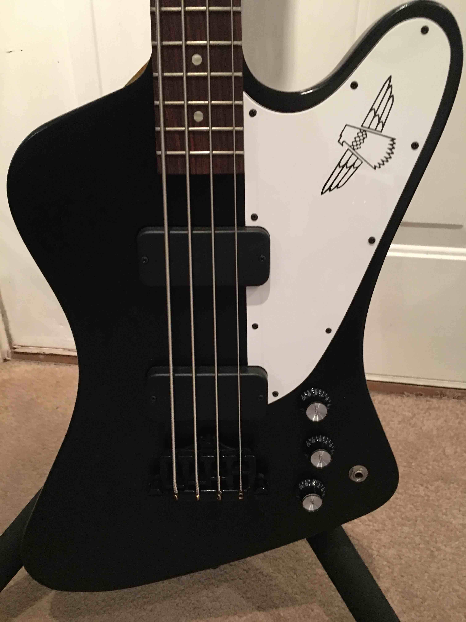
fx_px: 521
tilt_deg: -31.9
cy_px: 311
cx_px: 233
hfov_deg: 48.2
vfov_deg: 61.7
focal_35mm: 29
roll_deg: -1.8
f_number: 2.2
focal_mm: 4.15
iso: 320
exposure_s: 1/15
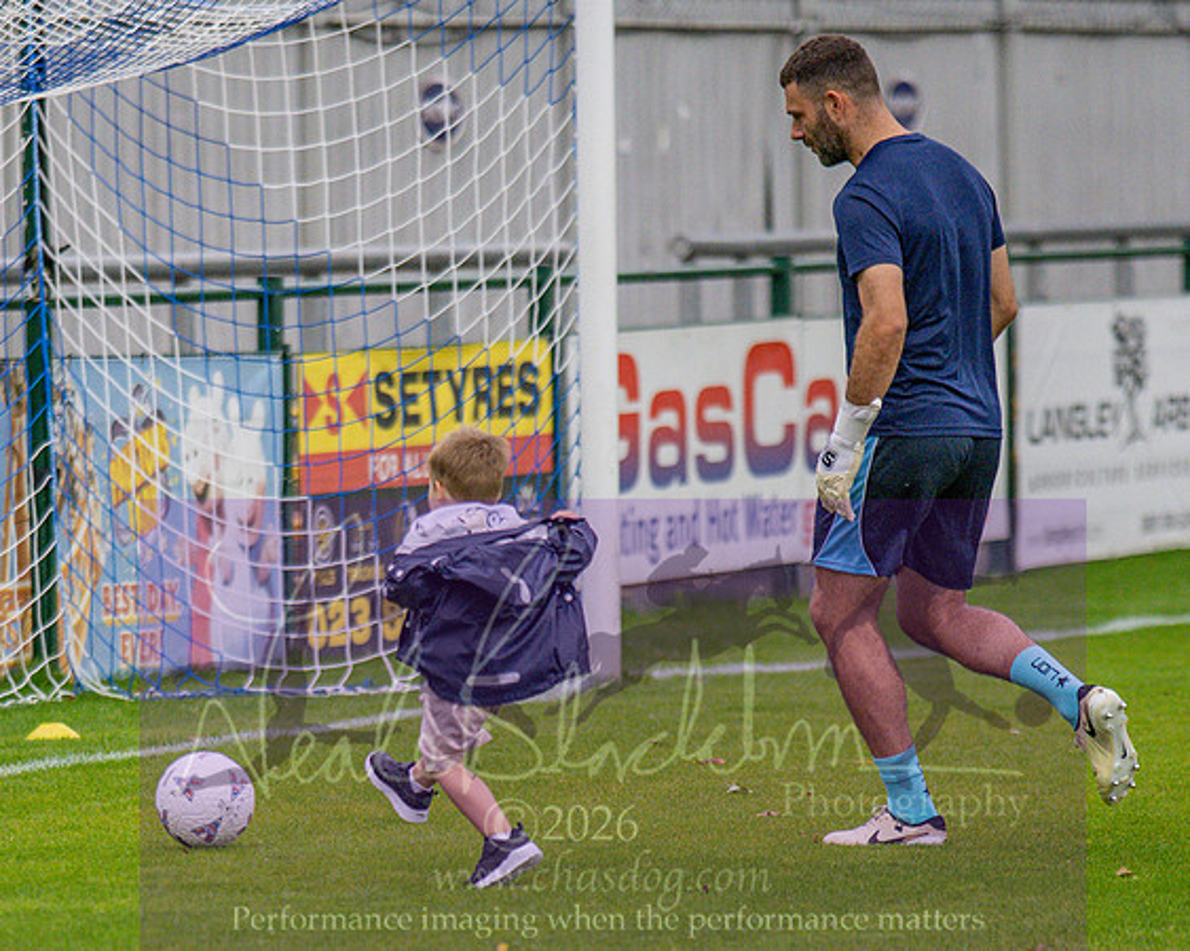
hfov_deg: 5.7
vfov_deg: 4.5
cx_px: 255
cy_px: 712
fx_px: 11998
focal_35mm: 341
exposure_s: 1/10000
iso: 1000
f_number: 1.8
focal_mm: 135
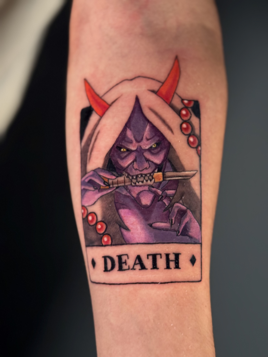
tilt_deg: -17.4
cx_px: 134
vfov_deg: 39.7
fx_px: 495
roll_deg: -24.1
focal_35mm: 48
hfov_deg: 30.3
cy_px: 178
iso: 320
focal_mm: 6.76
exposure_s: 1/40
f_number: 1.78
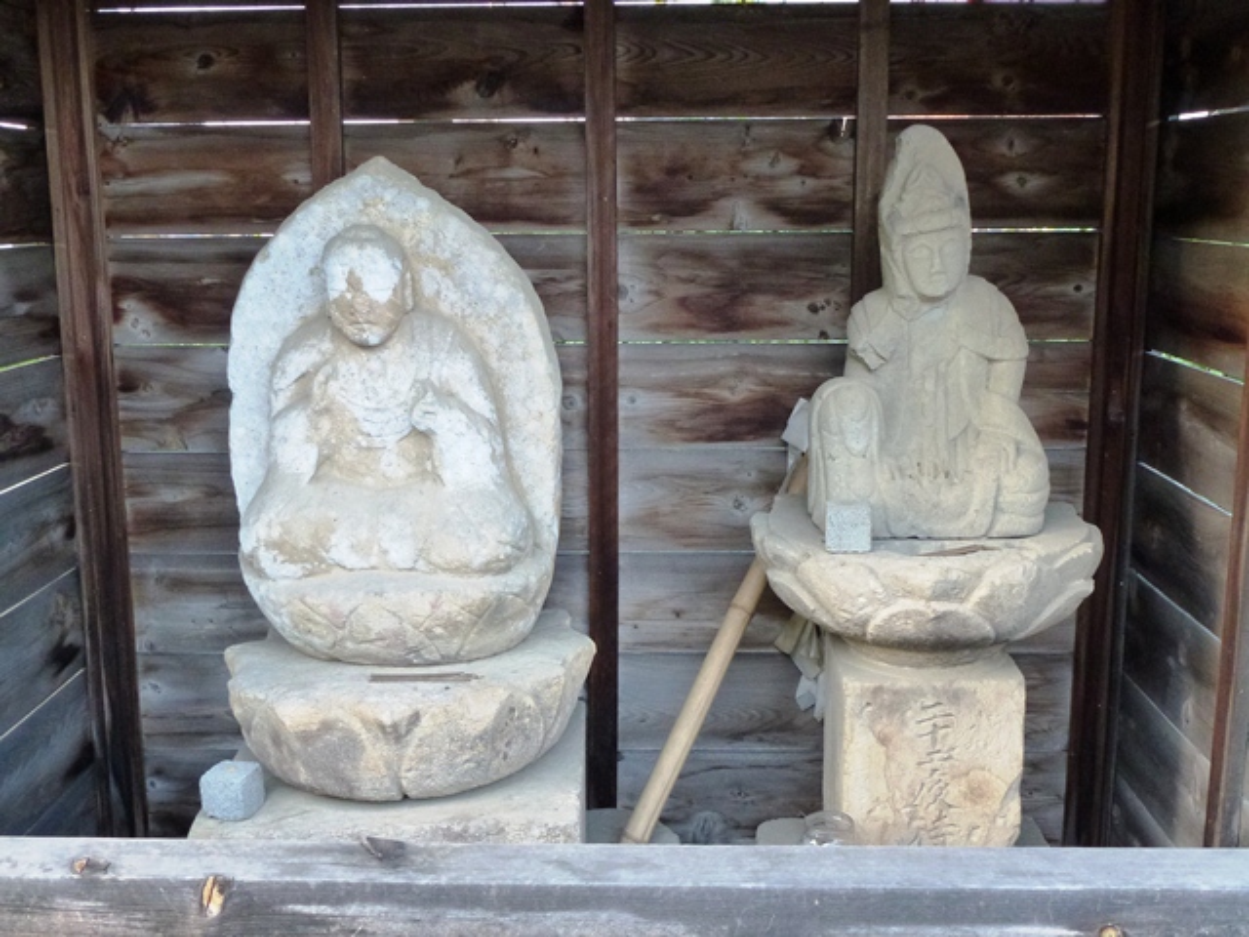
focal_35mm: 36
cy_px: 468
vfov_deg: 39.7
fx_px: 1299
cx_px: 624
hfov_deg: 51.4
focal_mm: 6.4
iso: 400
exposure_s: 1/60
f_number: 3.7
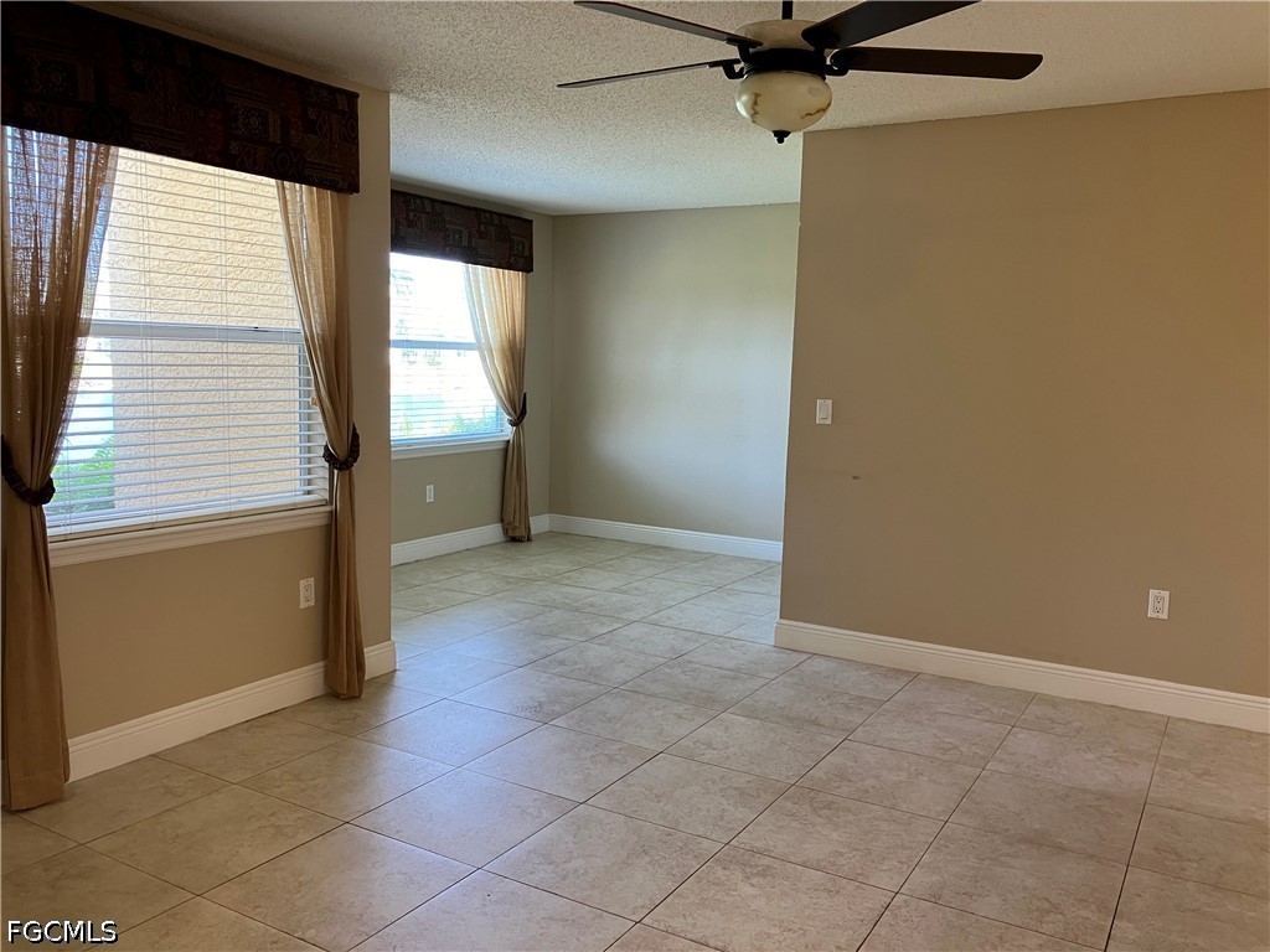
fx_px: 1027
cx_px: 635
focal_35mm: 28
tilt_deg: -5.0
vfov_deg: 49.7
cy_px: 476
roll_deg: -1.2
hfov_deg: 63.4
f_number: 1.8
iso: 64
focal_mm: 3.99
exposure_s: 1/60
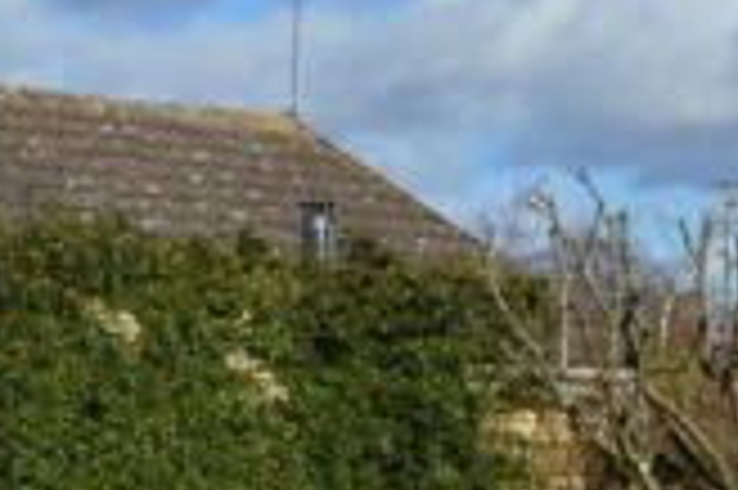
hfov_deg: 15.1
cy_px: 499
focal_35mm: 132
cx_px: -81
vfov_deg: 10.3
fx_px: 2703
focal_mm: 22
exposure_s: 1/250
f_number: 8
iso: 100
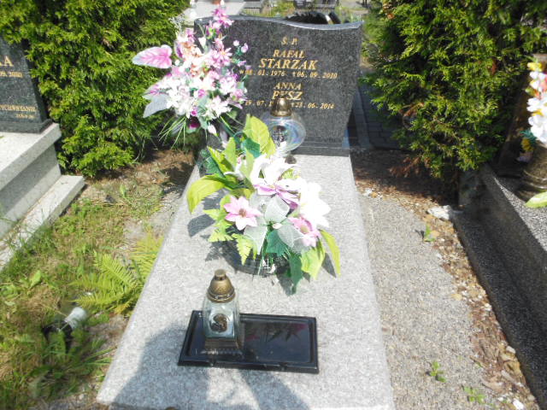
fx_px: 458
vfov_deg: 48.2
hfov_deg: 61.7
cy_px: 205
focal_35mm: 29
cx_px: 274
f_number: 3.3
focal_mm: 5.2
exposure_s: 1/1250
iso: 125
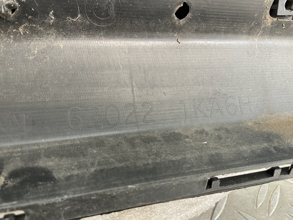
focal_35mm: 29
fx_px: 245
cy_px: 110
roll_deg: -15.4
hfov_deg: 61.7
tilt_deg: -42.2
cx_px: 146
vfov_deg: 48.2
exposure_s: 1/60
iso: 80
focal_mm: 3
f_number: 1.8
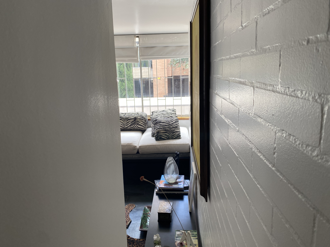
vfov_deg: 53.1
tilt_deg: -12.4
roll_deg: +1.2
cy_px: 124
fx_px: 248
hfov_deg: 67.3
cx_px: 165
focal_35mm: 26
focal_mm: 4.25
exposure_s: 1/122
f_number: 1.8
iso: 80
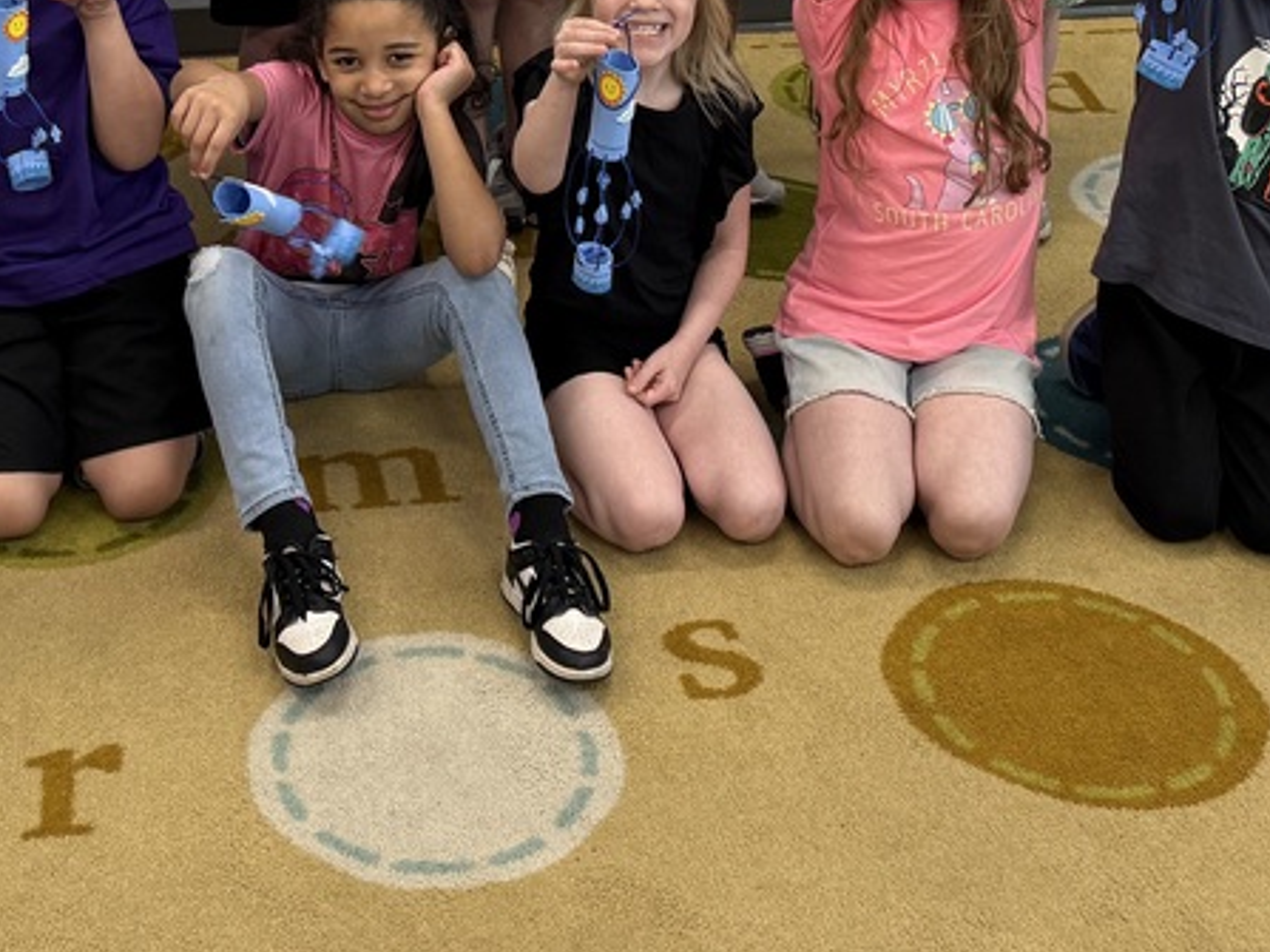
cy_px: -88
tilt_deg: -17.8
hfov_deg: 34.6
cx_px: 406
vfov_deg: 24.8
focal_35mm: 55
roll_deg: -0.3
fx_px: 2017
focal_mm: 6.76
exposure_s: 1/90
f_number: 1.78
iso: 200
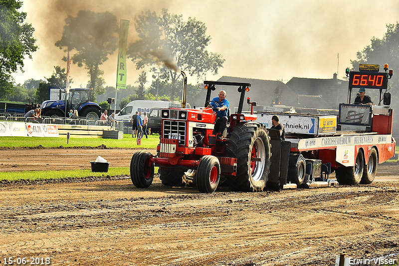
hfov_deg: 13.0
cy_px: 133
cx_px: 200
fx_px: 1745
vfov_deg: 8.7
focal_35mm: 158
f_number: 7.1
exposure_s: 1/2000
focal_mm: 105
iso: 500
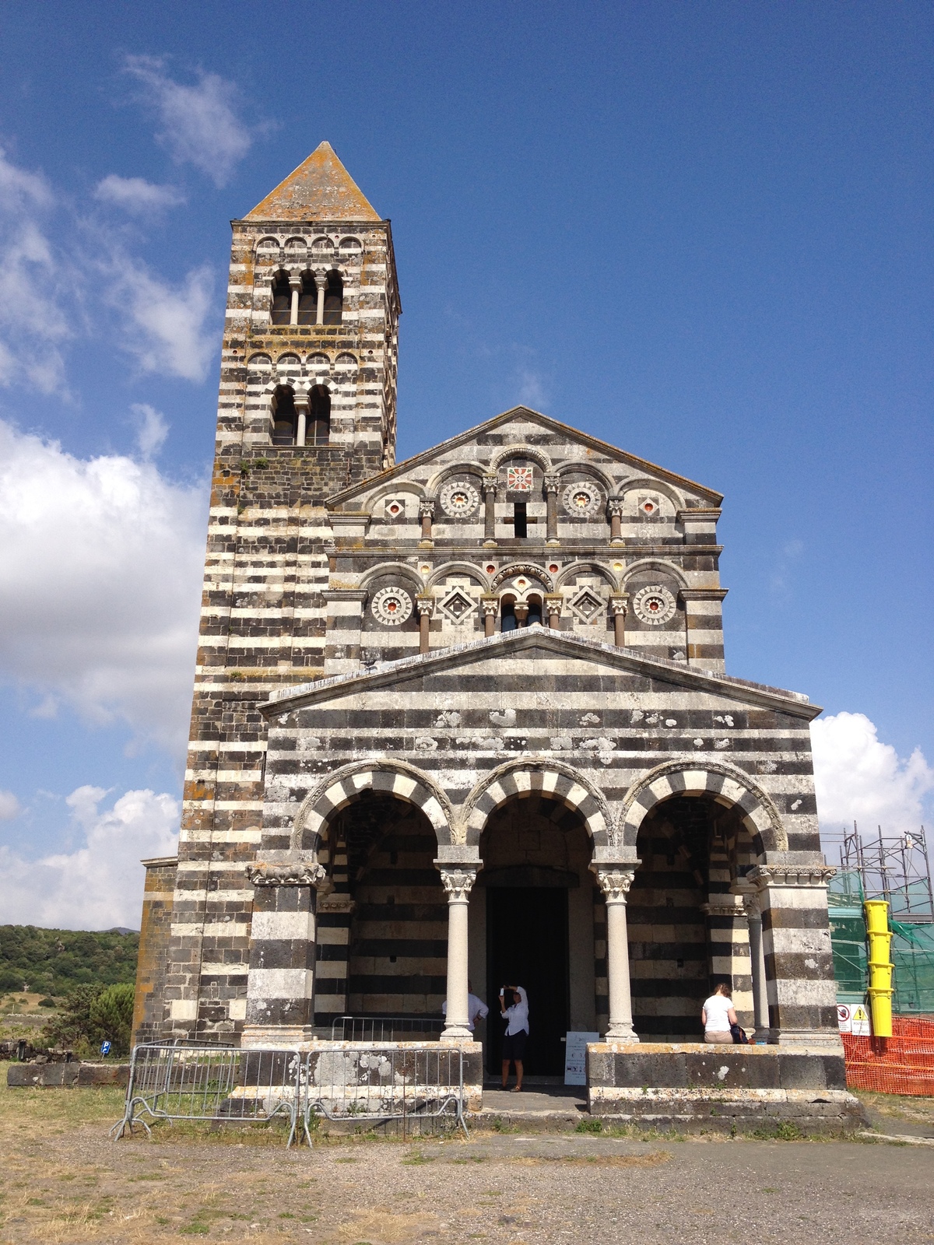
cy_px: 622
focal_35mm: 35
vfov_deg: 52.6
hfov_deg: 40.7
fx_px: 1259
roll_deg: +1.0
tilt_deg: +17.4
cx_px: 467
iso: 50
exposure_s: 1/2123
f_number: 2.4
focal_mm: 4.28
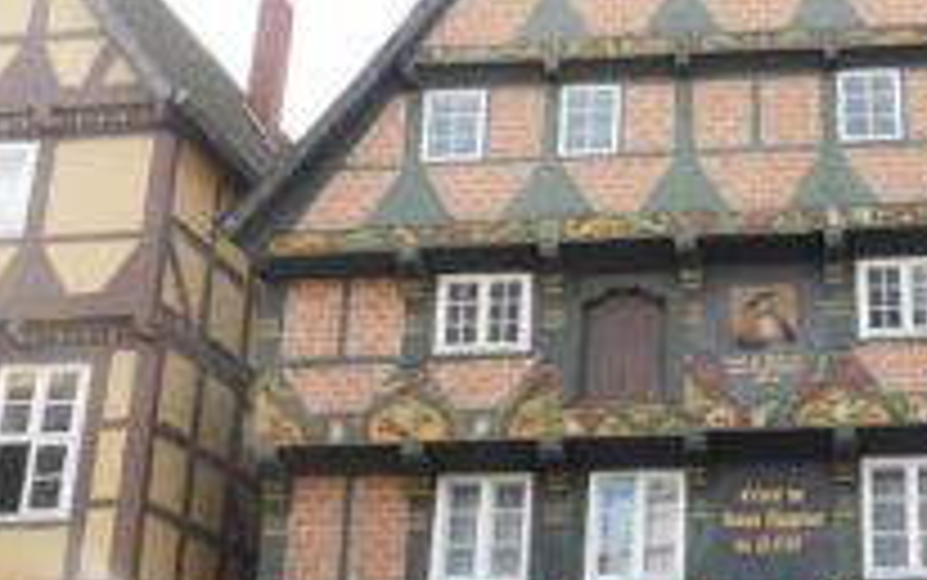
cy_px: 371
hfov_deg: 36.0
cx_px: 774
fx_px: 1365
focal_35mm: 54
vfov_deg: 23.9
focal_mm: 5.3
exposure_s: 1/200
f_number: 3.2
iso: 125
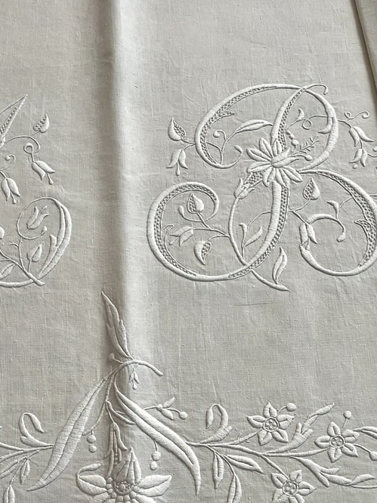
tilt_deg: -72.9
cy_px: 358
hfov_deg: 35.2
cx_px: 94
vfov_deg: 45.7
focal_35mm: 40
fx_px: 581
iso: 125
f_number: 1.6
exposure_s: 1/100
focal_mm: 4.2
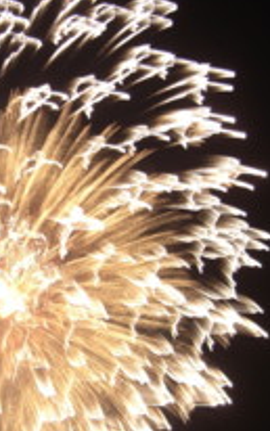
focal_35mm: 88
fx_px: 1035
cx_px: -4
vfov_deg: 23.5
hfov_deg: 14.6
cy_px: 272
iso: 80
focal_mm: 7.9
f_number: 2.8
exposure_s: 2
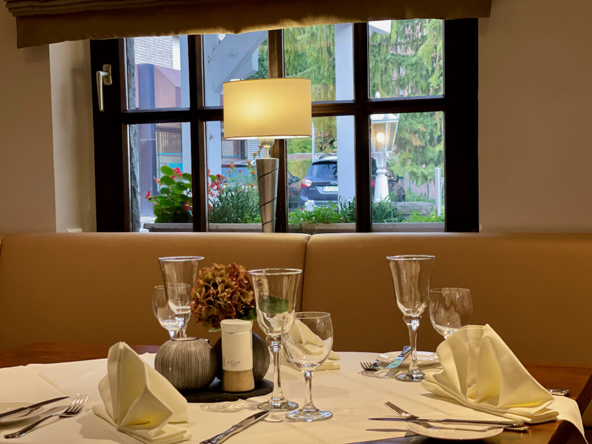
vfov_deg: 22.9
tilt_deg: -2.4
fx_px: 1095
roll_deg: +0.9
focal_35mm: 64
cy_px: 222
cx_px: 296
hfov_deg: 30.3
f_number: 2.2
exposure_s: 1/33
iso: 200
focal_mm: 7.5
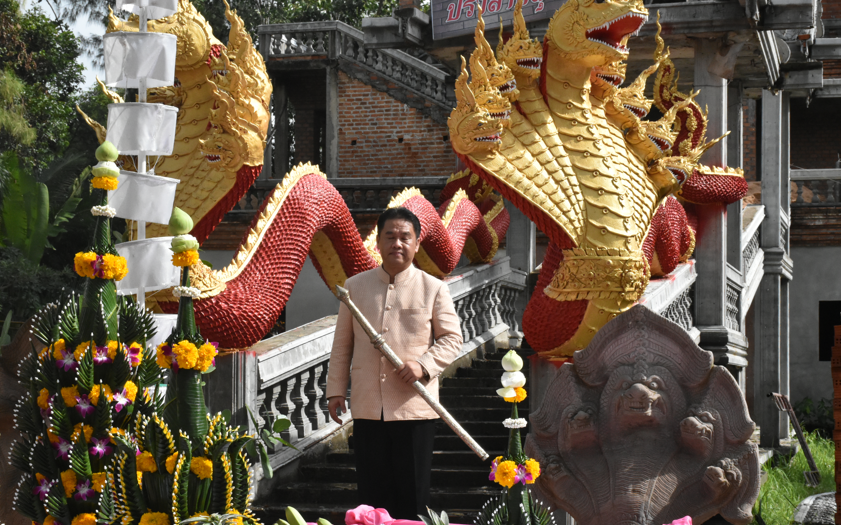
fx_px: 1696
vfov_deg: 17.6
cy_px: 278
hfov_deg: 27.8
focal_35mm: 74
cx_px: 423
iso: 2500
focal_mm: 48
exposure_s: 1/1000
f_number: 16
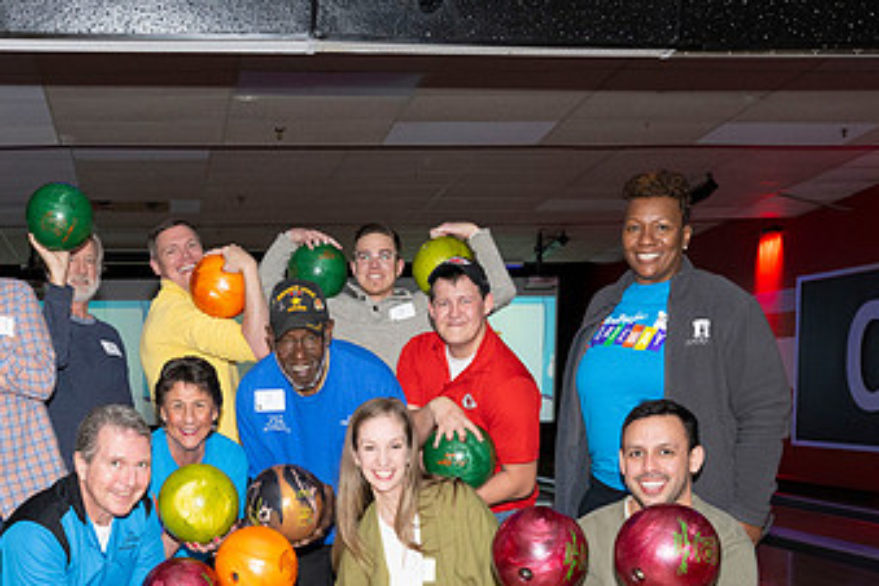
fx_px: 1294
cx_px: 246
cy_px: 494
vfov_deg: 25.0
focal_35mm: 53
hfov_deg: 36.8
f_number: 5.6
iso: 1600
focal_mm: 31
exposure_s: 1/100
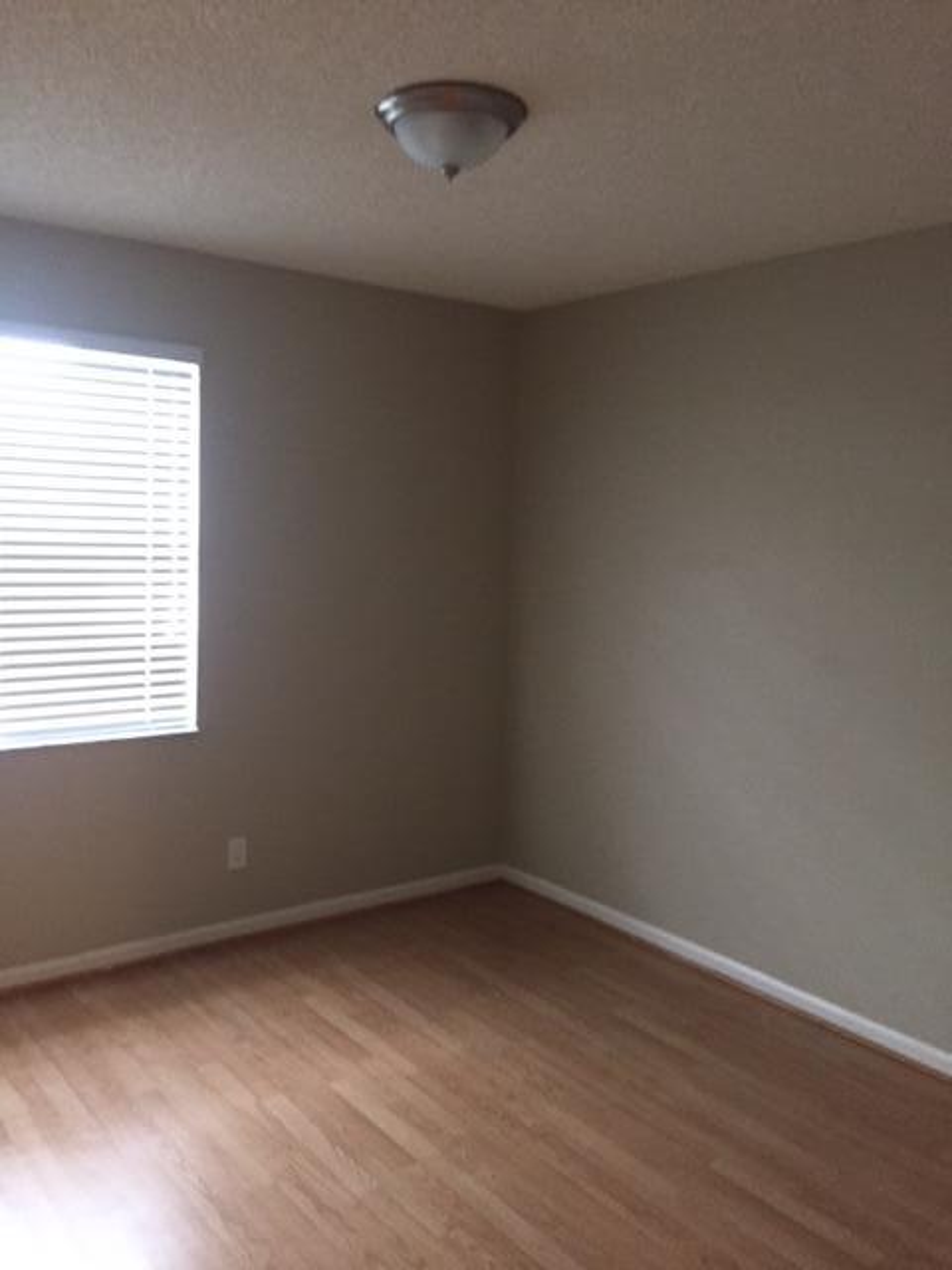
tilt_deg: -5.6
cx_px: 476
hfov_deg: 48.2
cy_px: 635
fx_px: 1063
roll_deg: -3.3
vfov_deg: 61.7
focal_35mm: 29
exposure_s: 1/15
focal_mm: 4.15
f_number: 2.2
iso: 250
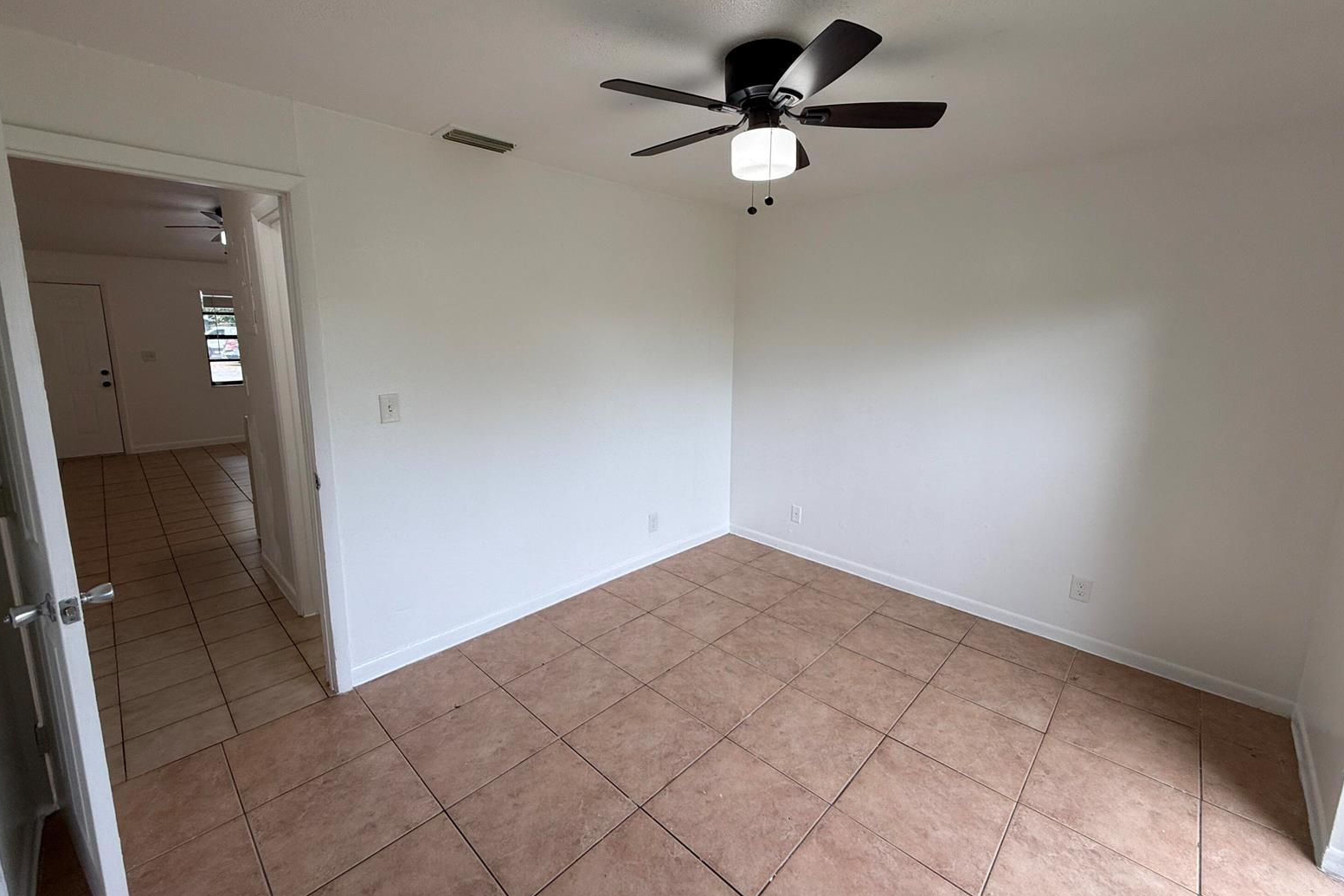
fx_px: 560
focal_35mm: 15
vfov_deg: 77.2
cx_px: 681
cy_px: 422
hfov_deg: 100.4
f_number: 2.2
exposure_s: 1/120
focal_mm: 2.22
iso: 64
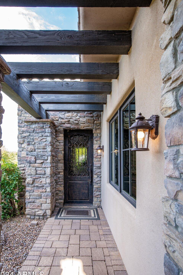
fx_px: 130
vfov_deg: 93.2
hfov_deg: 70.4
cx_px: 92
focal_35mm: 17
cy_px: 142
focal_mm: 16
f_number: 11
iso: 200
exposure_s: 1/15
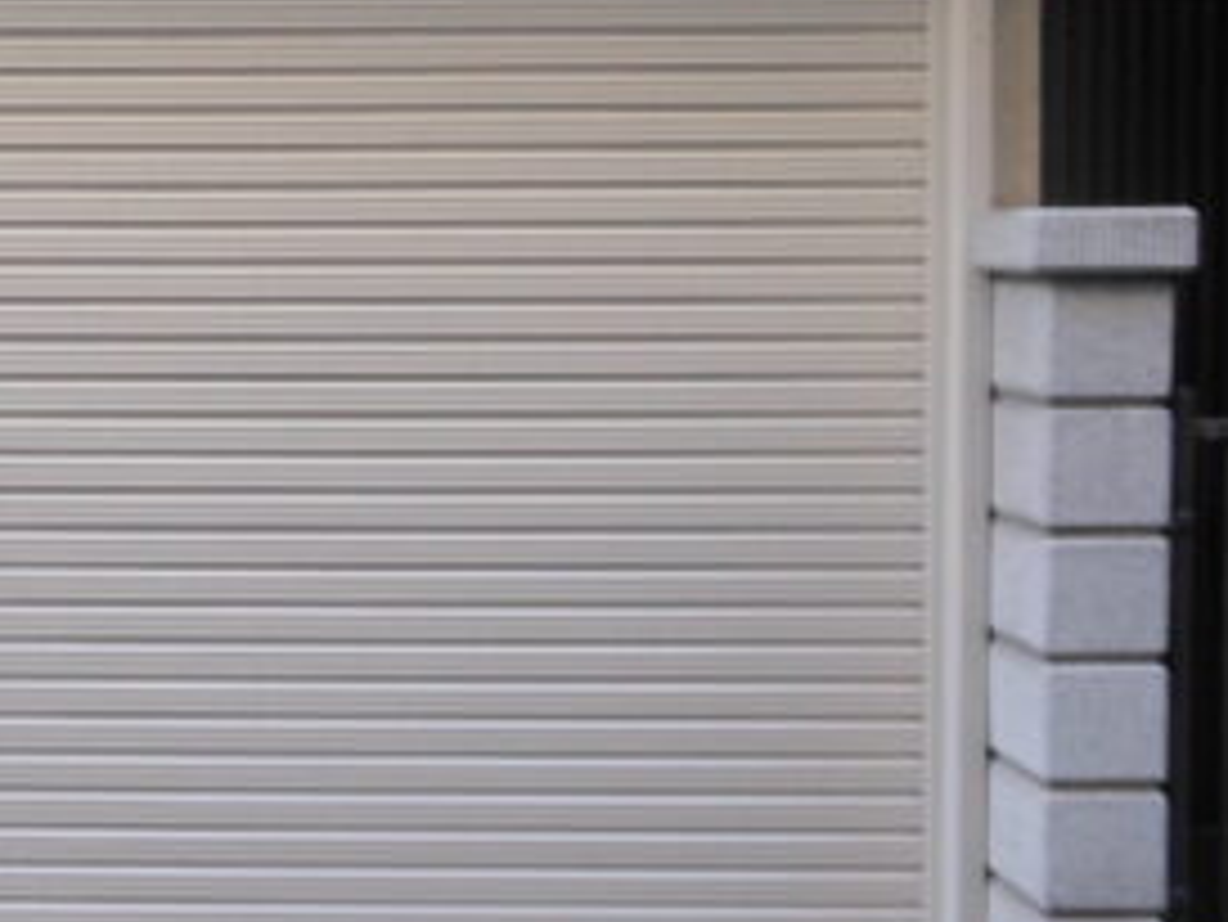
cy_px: 184
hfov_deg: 28.2
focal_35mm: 66
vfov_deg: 22.0
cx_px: 103
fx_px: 2342
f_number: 3.2
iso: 160
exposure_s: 1/125
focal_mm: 4.5
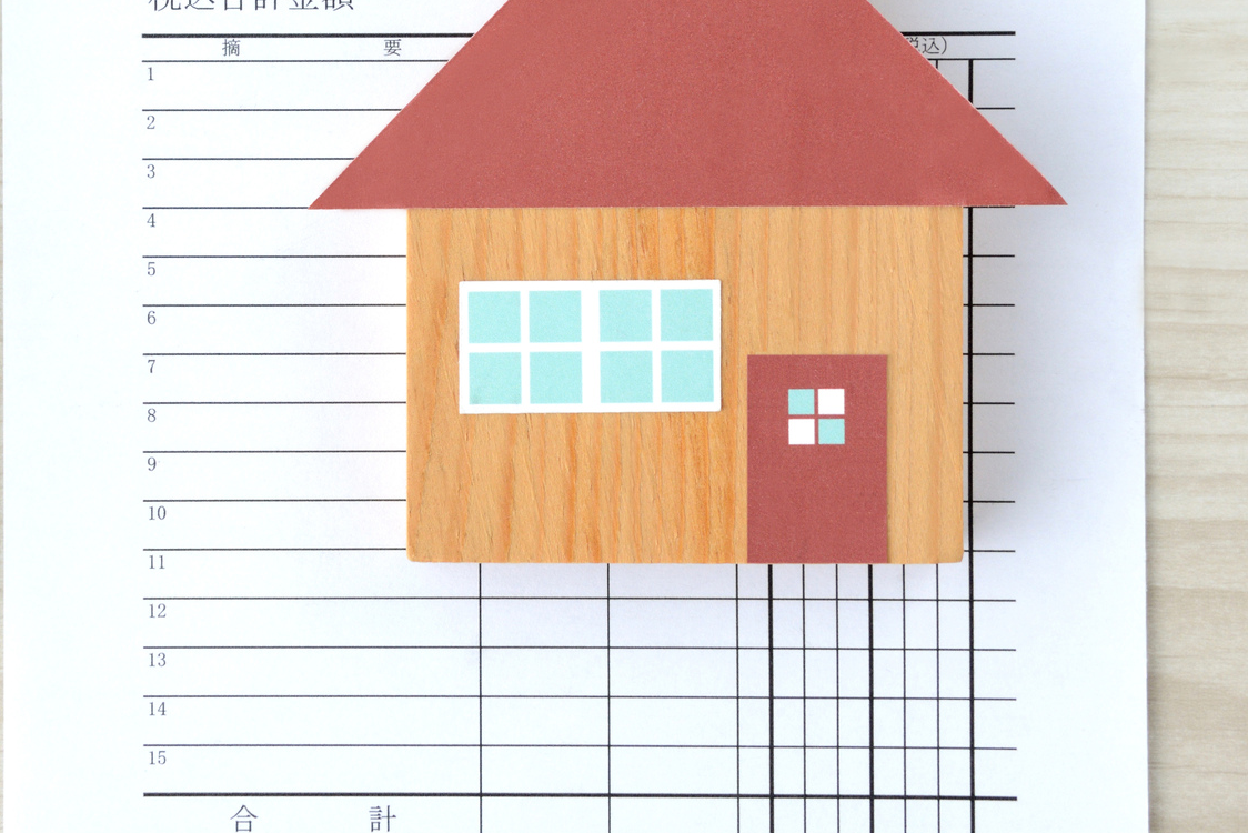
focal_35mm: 121
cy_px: 169
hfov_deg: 16.8
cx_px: 299
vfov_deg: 11.3
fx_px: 4195
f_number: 16
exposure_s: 1/100
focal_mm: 68
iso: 640
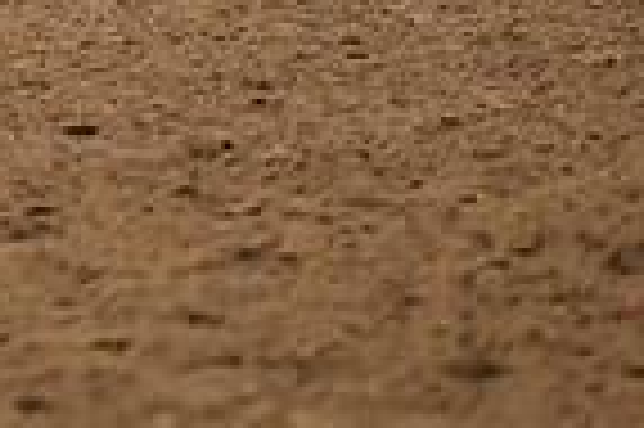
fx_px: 14491
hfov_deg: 2.5
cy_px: -394
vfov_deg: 1.7
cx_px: -306
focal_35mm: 811
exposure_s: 1/640
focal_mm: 200
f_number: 2.8
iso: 5000
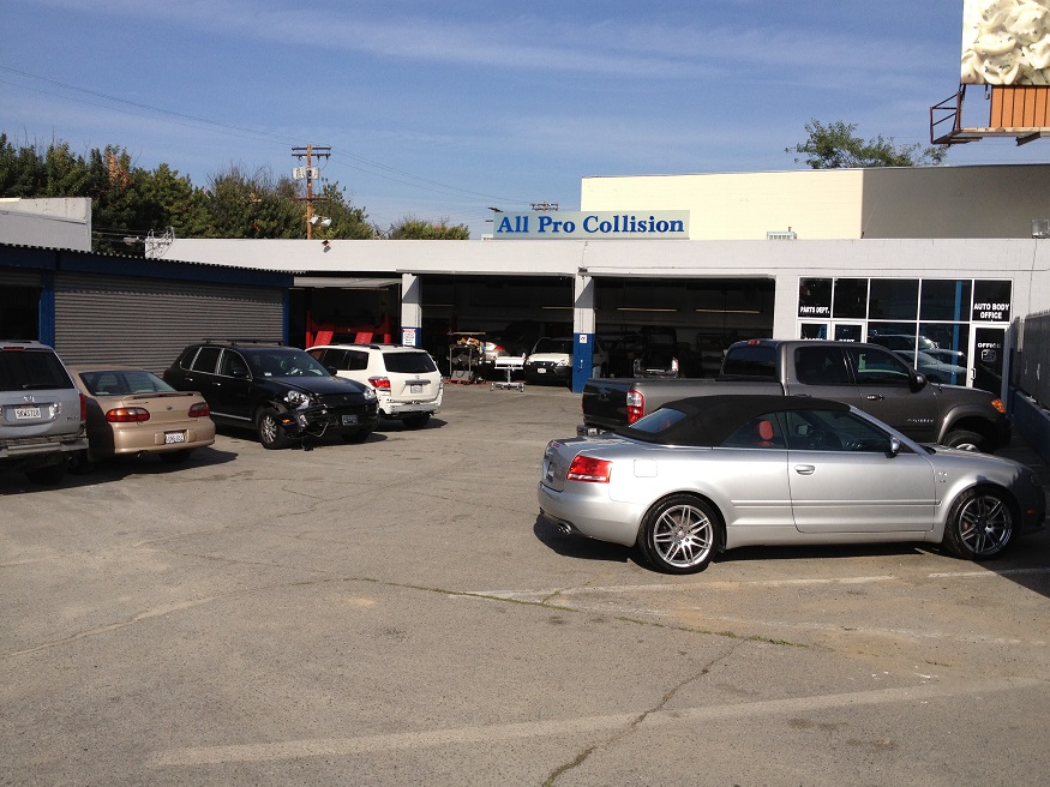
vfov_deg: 39.6
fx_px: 1092
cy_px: 393
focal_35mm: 36
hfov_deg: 51.4
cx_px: 539
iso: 50
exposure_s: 1/2762
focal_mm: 4.28
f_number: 2.4
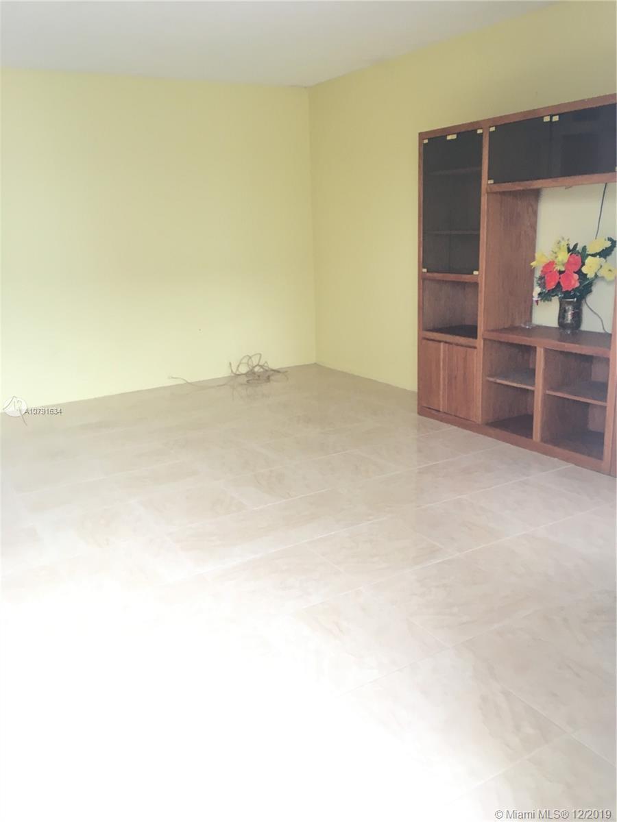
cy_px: 411
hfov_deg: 48.2
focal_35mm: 29
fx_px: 689
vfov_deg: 61.7
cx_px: 308
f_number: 2.2
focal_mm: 4.15
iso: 64
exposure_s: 1/30
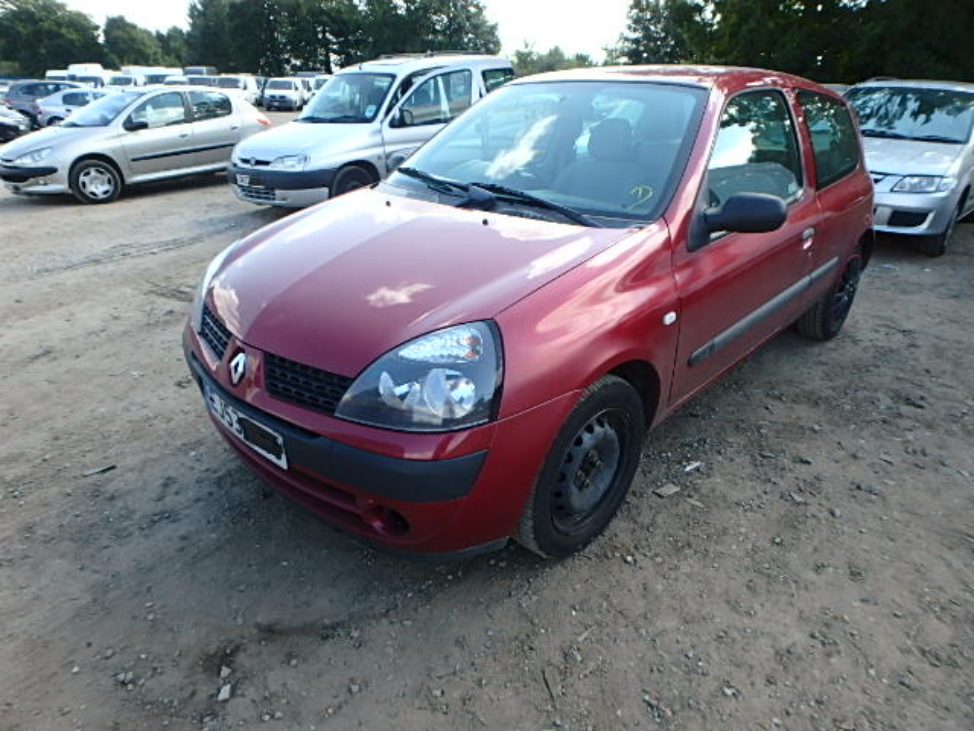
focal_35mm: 21
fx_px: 591
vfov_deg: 63.4
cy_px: 366
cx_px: 487
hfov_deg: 79.0
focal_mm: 3.7
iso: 125
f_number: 3.5
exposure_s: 1/200
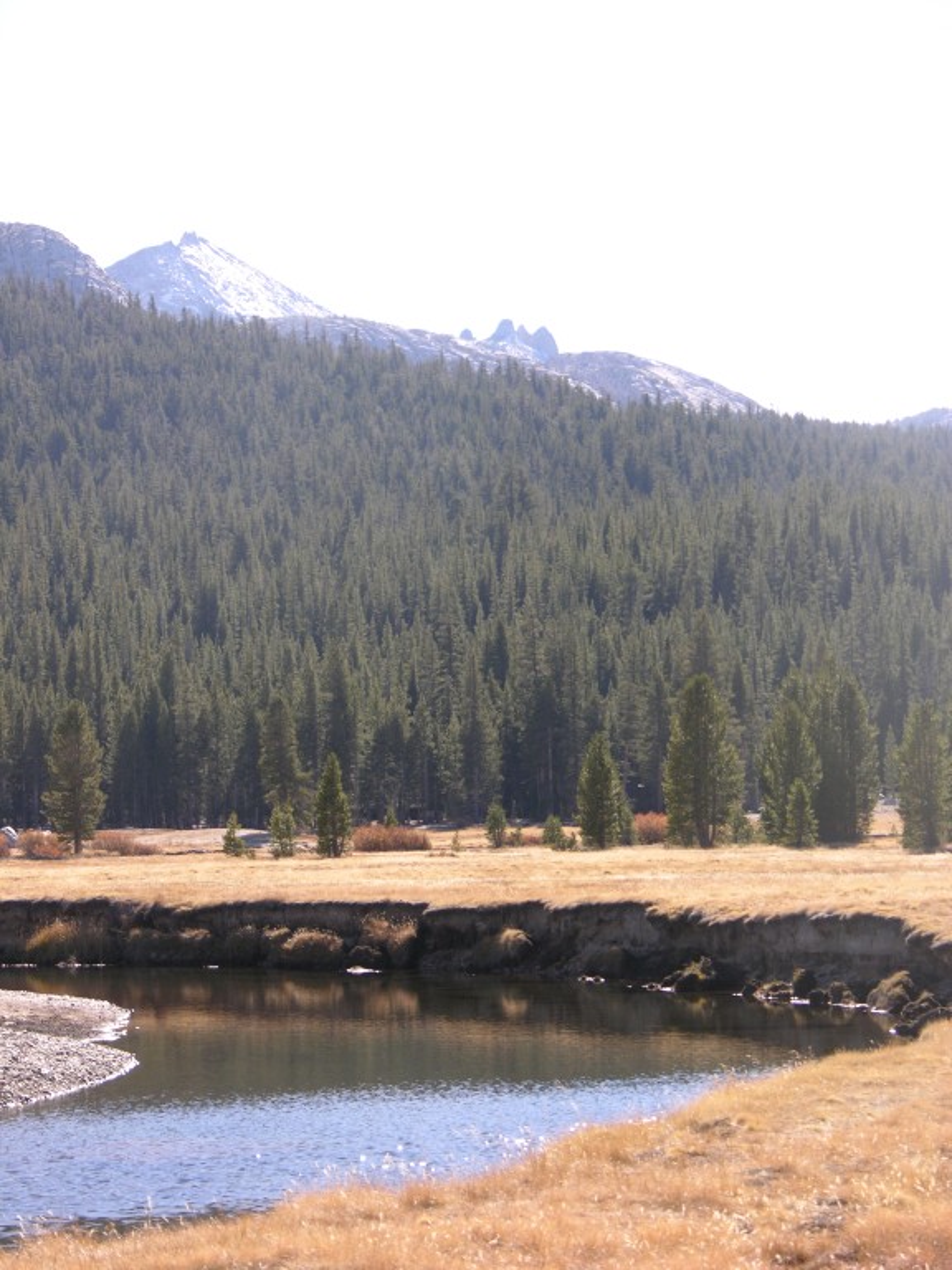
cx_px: 476
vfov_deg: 17.9
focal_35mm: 110
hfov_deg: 13.5
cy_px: 635
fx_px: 4034
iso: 50
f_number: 4.1
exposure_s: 1/198
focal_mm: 27.3
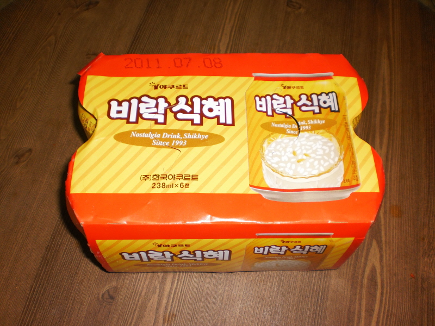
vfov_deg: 39.7
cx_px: 218
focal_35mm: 36
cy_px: 163
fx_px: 452
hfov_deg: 51.4
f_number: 3.1
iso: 125
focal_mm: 6.3
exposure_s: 1/30
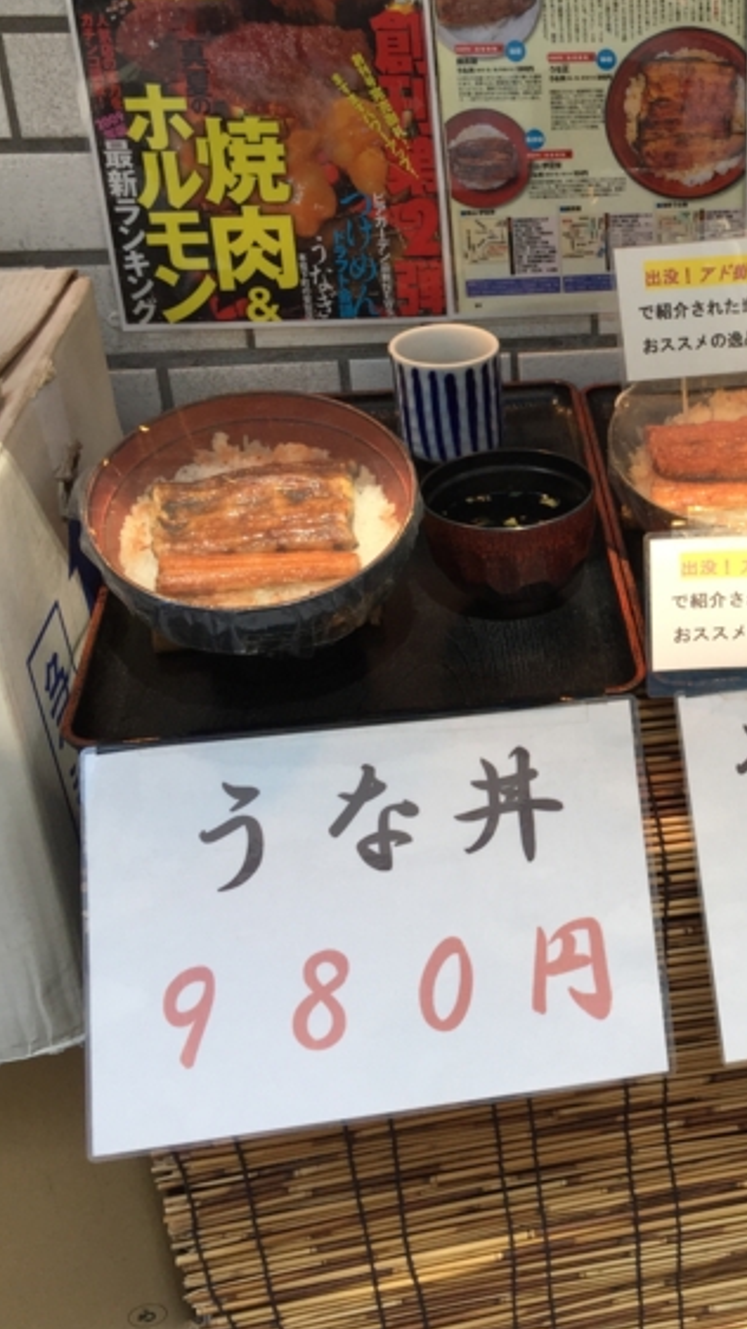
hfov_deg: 24.8
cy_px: 643
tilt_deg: -30.2
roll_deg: -3.0
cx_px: 811
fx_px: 1585
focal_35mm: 45
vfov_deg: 45.5
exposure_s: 1/227
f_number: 2.2
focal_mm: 4.15
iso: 32
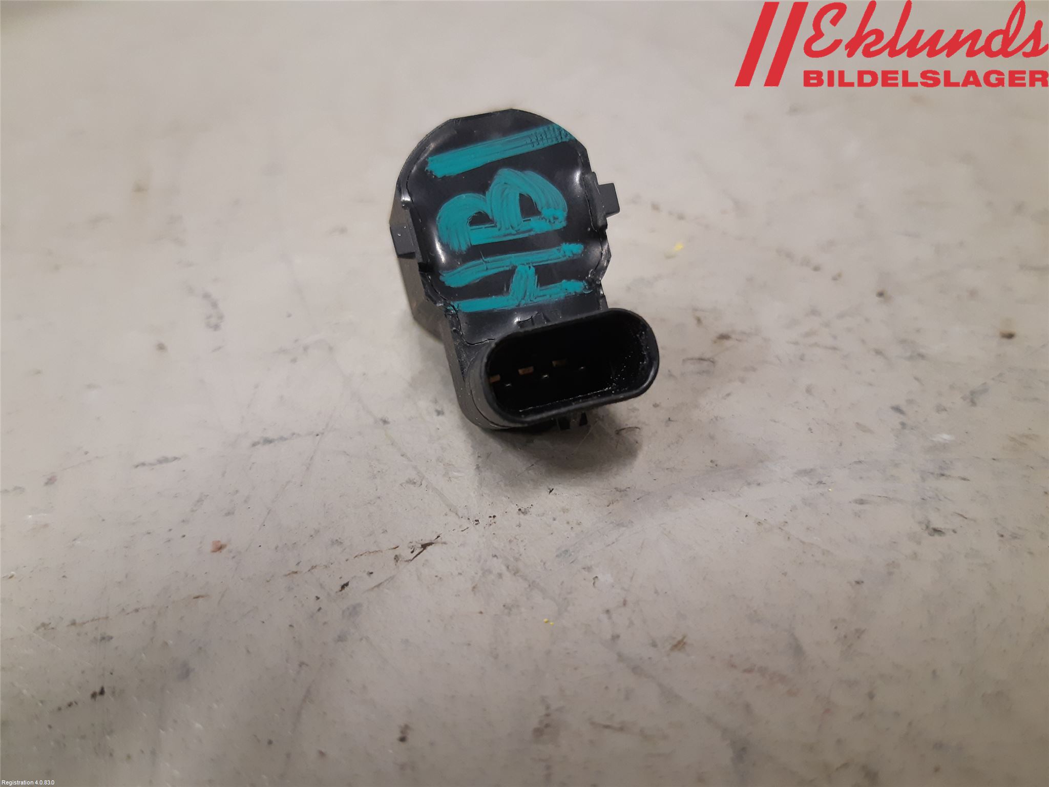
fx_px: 788
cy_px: 394
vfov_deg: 53.1
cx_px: 524
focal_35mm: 26
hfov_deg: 67.3
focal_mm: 3.93
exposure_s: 1/50
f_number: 1.7
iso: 200
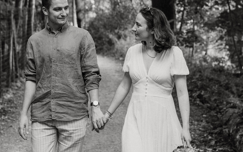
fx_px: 556
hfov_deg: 24.6
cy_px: 32
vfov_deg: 15.4
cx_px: 133
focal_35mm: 84
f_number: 3.5
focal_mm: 50
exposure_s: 1/160
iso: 1250
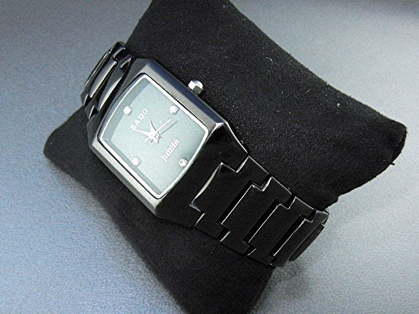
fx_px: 545
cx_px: 210
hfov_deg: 42.1
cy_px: 157
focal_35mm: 45
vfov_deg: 32.2
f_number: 7.6
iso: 800
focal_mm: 8.1
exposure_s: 1/30
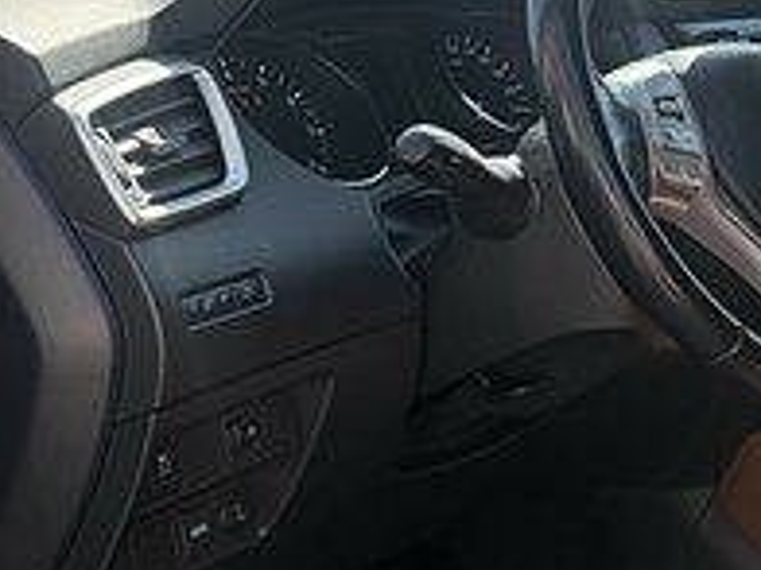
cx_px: 998
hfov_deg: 25.0
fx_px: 1473
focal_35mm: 67
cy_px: 266
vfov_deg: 21.9
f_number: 1.78
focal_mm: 6.76
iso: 100
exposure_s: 1/1211
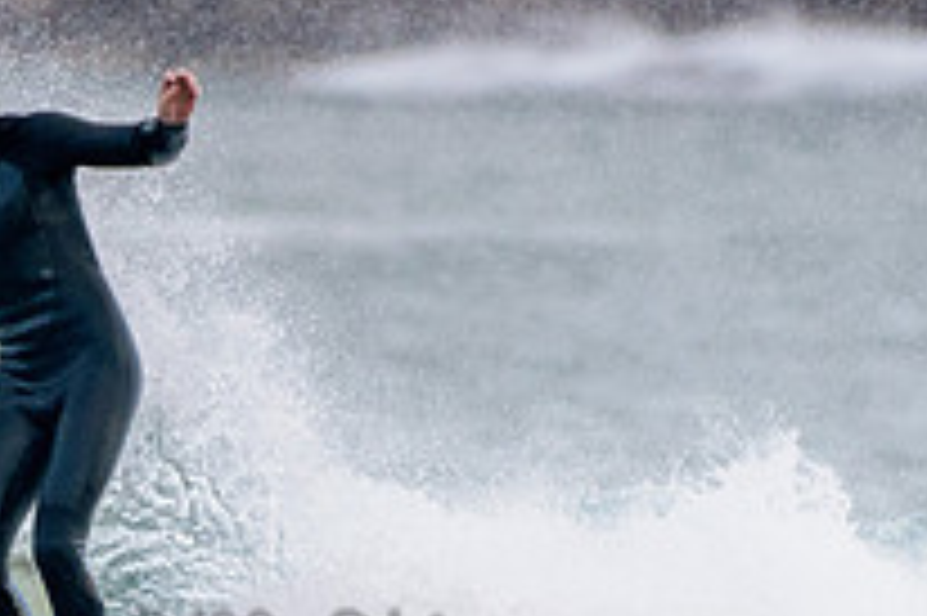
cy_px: 616
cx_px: 71
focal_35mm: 1723
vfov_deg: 0.8
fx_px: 44331
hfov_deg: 1.2
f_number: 5.6
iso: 1000
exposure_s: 1/1250
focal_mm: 500
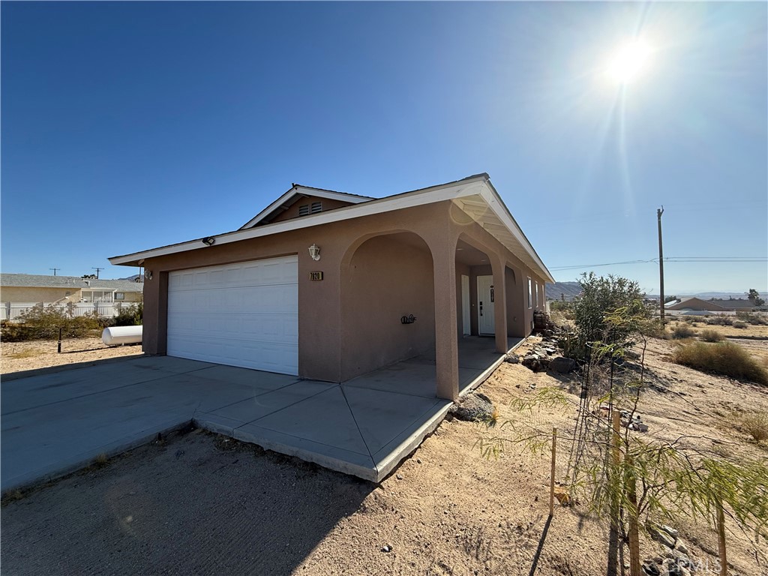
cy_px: 288
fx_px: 311
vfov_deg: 85.7
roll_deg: +0.3
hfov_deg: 102.1
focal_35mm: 14
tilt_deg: +3.2
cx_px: 384
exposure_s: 1/1745
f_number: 2.2
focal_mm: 2.22
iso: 50
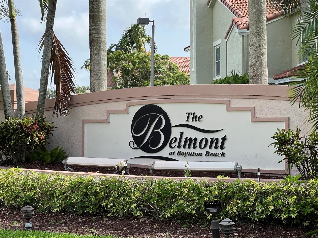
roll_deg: -0.1
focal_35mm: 77
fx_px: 707
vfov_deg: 19.1
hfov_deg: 25.3
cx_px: 159
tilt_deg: +0.7
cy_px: 119
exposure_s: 1/371
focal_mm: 9
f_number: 2.8
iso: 32
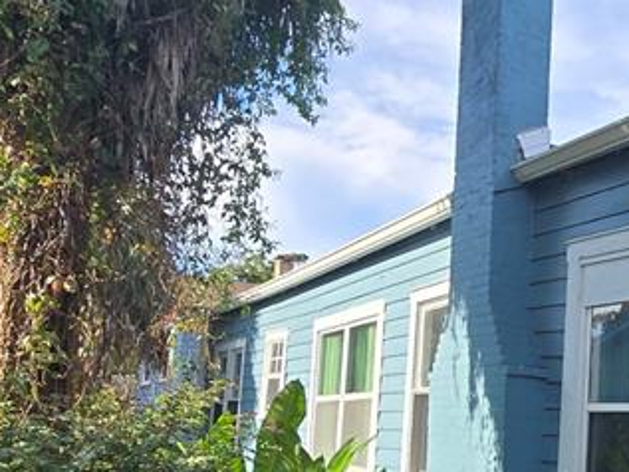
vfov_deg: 33.4
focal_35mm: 42
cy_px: 379
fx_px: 763
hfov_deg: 39.7
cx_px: 621
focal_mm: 2.2
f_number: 2.2
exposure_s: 1/970
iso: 50
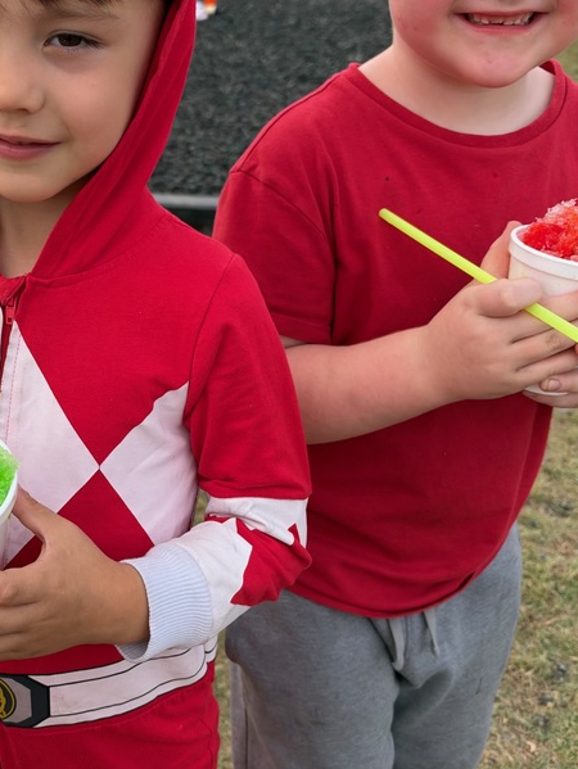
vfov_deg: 45.6
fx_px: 912
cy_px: 325
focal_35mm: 41
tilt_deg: -24.3
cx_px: 117
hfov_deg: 34.1
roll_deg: +0.6
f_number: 1.8
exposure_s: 1/1116
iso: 80
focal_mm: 6.93
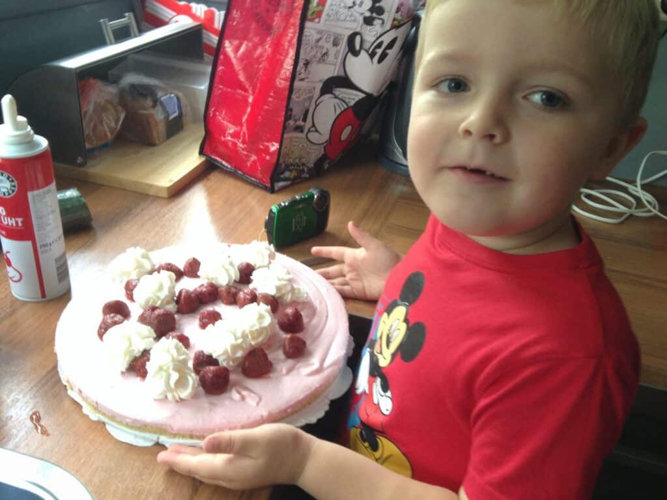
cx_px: 334
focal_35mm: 33
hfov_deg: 55.4
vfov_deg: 42.9
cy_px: 250
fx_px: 636
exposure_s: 1/20
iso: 100
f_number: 2.4
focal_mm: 4.12
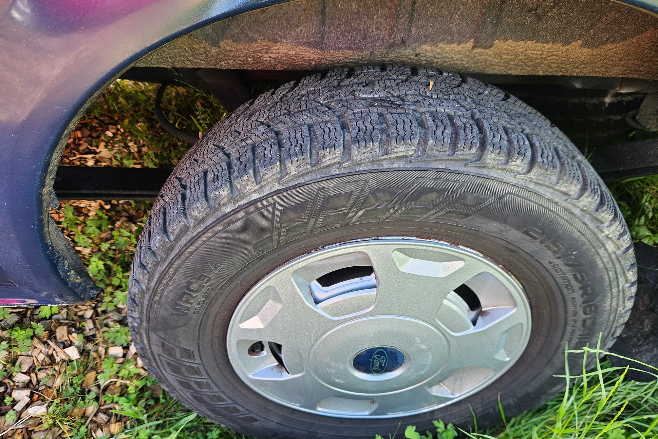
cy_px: 241
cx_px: 328
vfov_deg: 53.1
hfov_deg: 73.7
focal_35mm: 24
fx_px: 439
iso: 32
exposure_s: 1/100
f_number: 1.8
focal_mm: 5.4
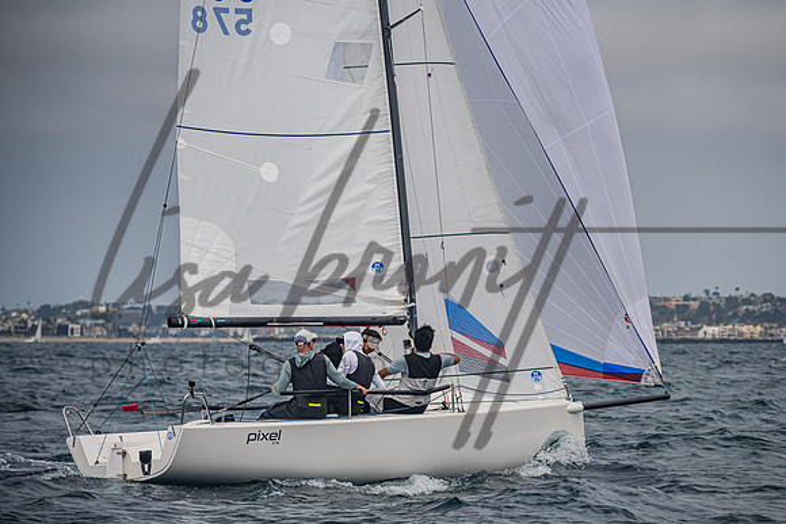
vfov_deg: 6.0
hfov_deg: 8.9
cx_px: 450
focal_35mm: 230
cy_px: 266
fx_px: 5029
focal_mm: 200
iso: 160
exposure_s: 1/1000
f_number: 6.3
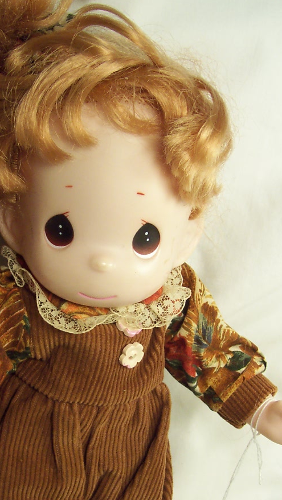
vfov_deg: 37.4
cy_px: 335
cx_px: 90
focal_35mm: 55
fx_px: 731
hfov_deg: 21.7
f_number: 2.8
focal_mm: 5.6
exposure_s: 1/250
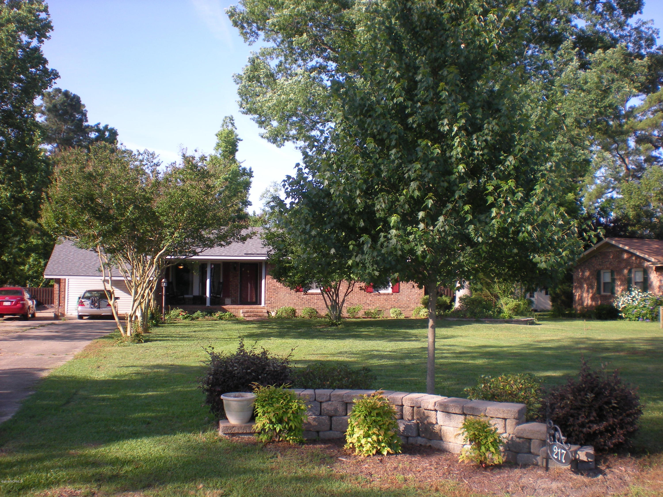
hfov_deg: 49.0
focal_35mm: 38
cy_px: 248
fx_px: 728
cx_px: 332
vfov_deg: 37.7
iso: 64
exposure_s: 1/155
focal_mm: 6.3
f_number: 4.6
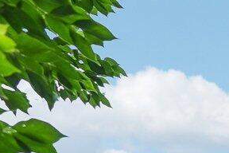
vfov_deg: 8.7
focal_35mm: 125
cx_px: 724
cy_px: 486
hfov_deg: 10.4
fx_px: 792
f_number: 4
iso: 400
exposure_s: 1/250
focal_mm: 17.5
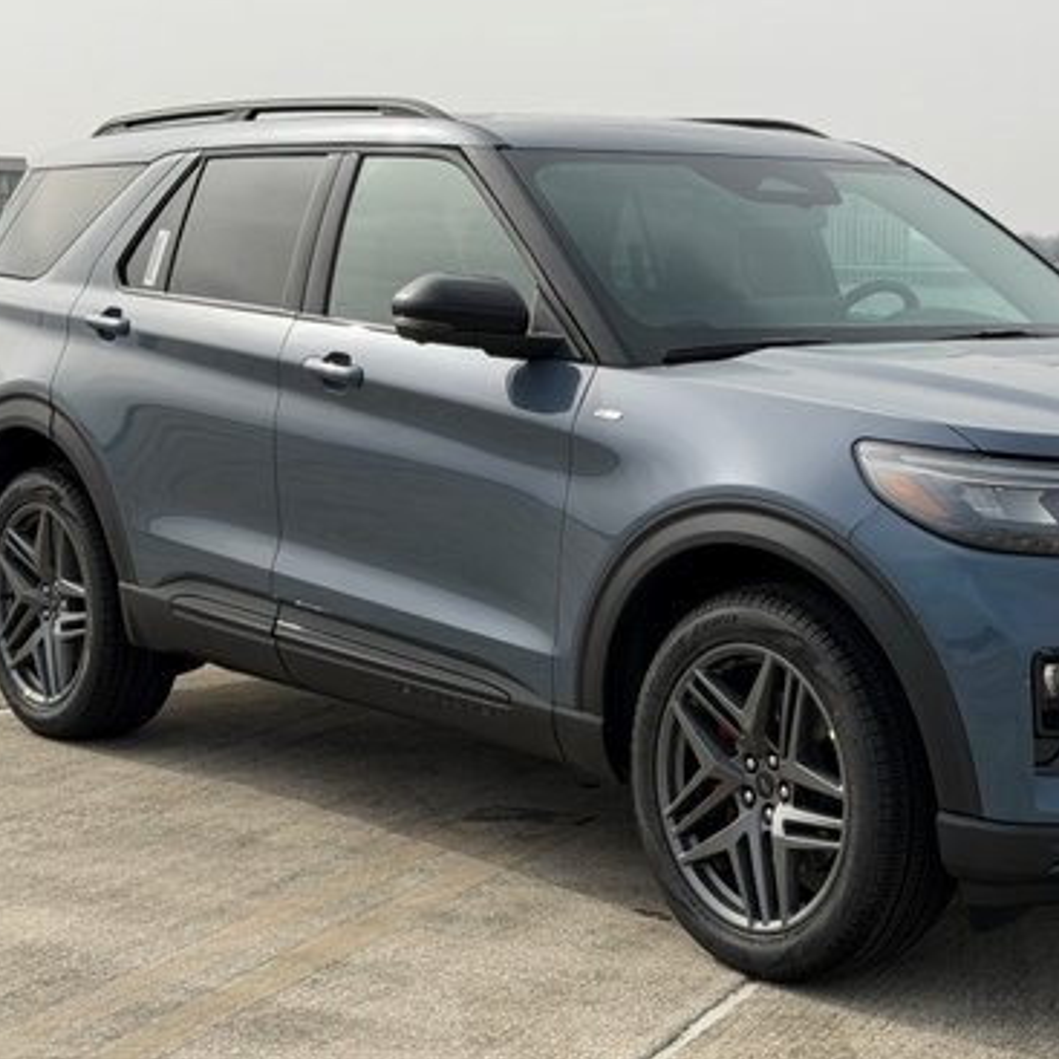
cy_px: 531
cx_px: 739
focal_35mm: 74
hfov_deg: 23.2
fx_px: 2561
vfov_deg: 23.4
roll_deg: -0.5
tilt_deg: -6.1
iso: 64
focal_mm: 6.76
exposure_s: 1/6024
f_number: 1.78
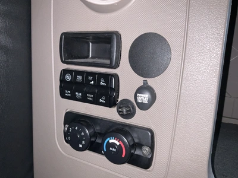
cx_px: 119
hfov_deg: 61.7
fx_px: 199
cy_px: 89
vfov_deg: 48.2
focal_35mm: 29
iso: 32
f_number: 1.8
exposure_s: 1/37
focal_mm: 3
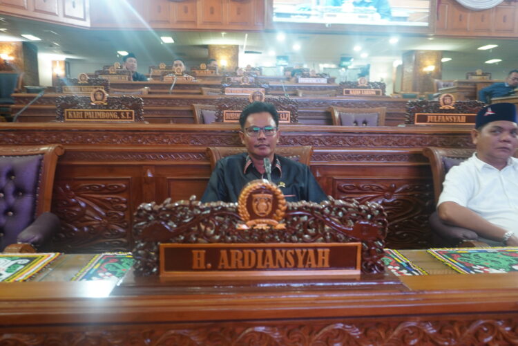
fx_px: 410
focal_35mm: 28
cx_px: 259
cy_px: 173
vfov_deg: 45.7
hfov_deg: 64.6
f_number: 4
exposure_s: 1/15
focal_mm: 19
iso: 800
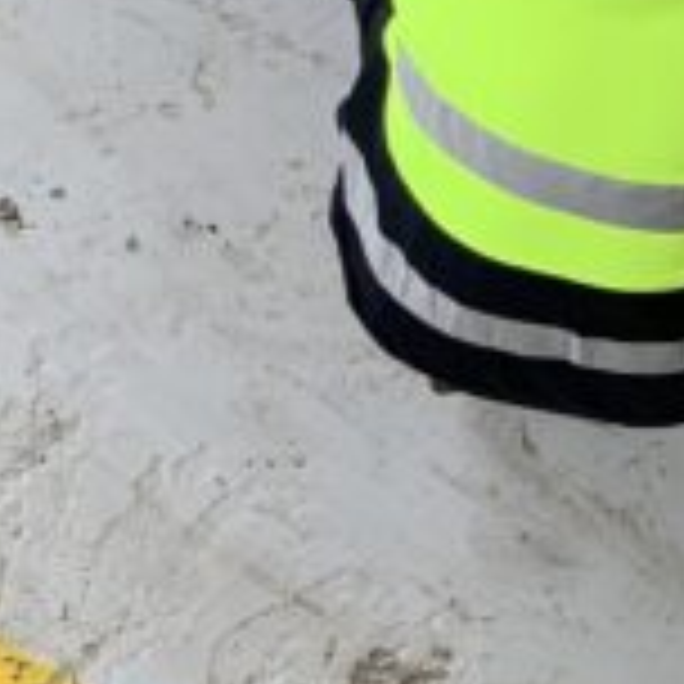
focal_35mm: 155
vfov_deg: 11.3
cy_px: 292
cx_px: 1206
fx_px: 3465
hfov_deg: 10.6
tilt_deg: -64.0
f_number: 1.8
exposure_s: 1/391
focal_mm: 4.25
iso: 25
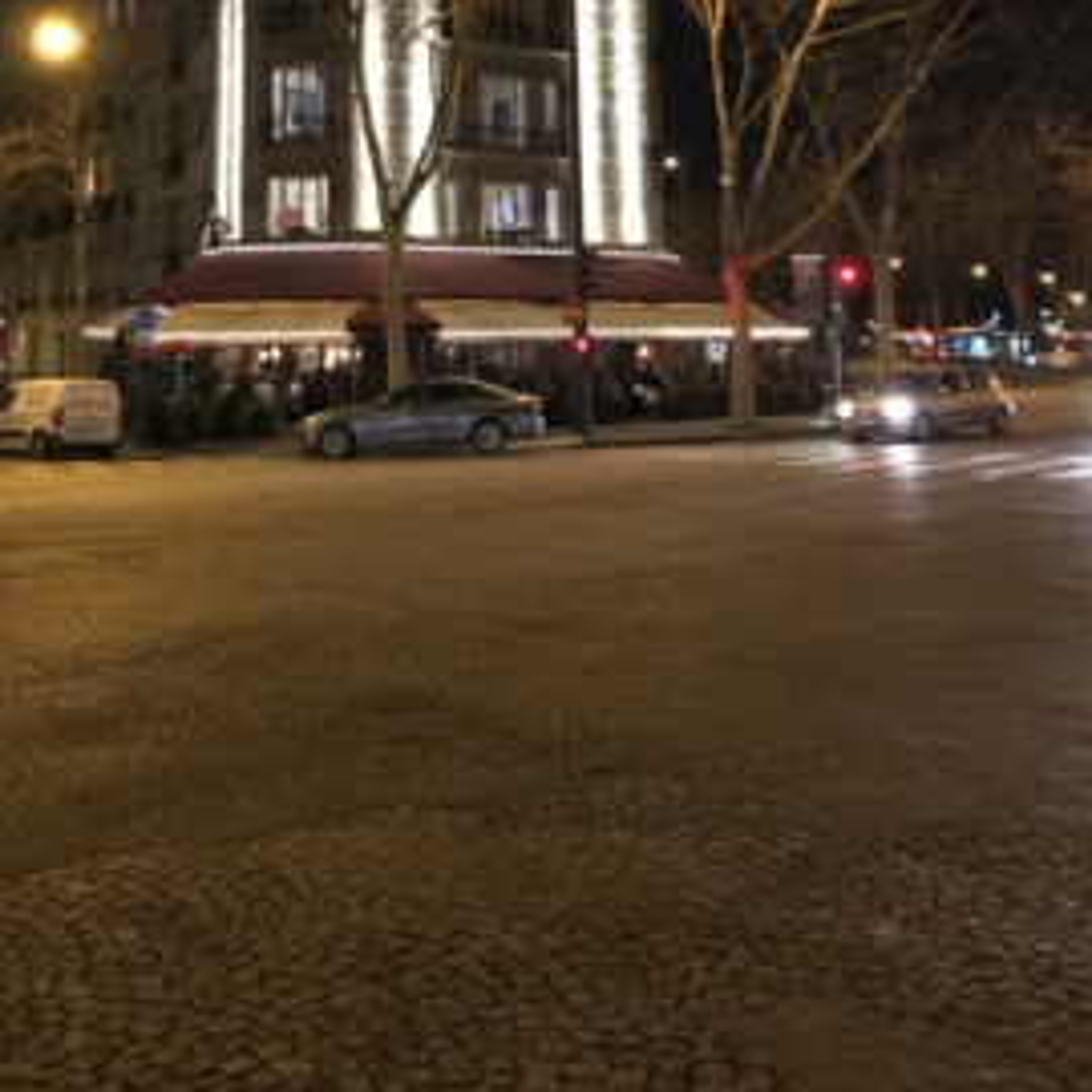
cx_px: 404
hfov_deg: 38.1
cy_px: 125
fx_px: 1570
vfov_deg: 36.2
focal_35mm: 44
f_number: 1.8
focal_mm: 3.99
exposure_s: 1/4
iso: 100
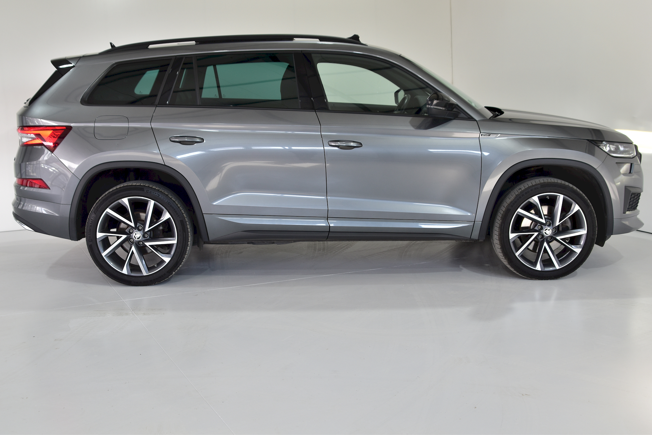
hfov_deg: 46.4
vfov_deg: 31.9
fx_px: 761
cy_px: 218
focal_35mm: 42
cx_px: 326
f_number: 4
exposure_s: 1/80
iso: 200
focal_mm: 28
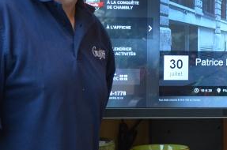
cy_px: 25
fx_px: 875
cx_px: 240
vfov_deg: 9.8
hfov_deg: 14.5
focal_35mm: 139
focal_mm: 26
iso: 560
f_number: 4.2
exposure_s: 1/60
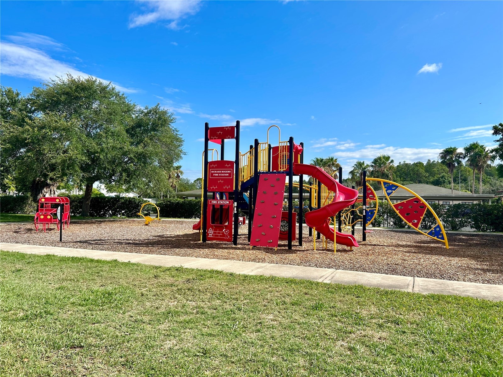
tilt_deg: +2.3
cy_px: 188
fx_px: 378
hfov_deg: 67.3
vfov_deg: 53.1
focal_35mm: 26
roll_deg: -0.8
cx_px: 252
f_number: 1.5
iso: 50
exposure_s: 1/4274
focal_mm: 5.7
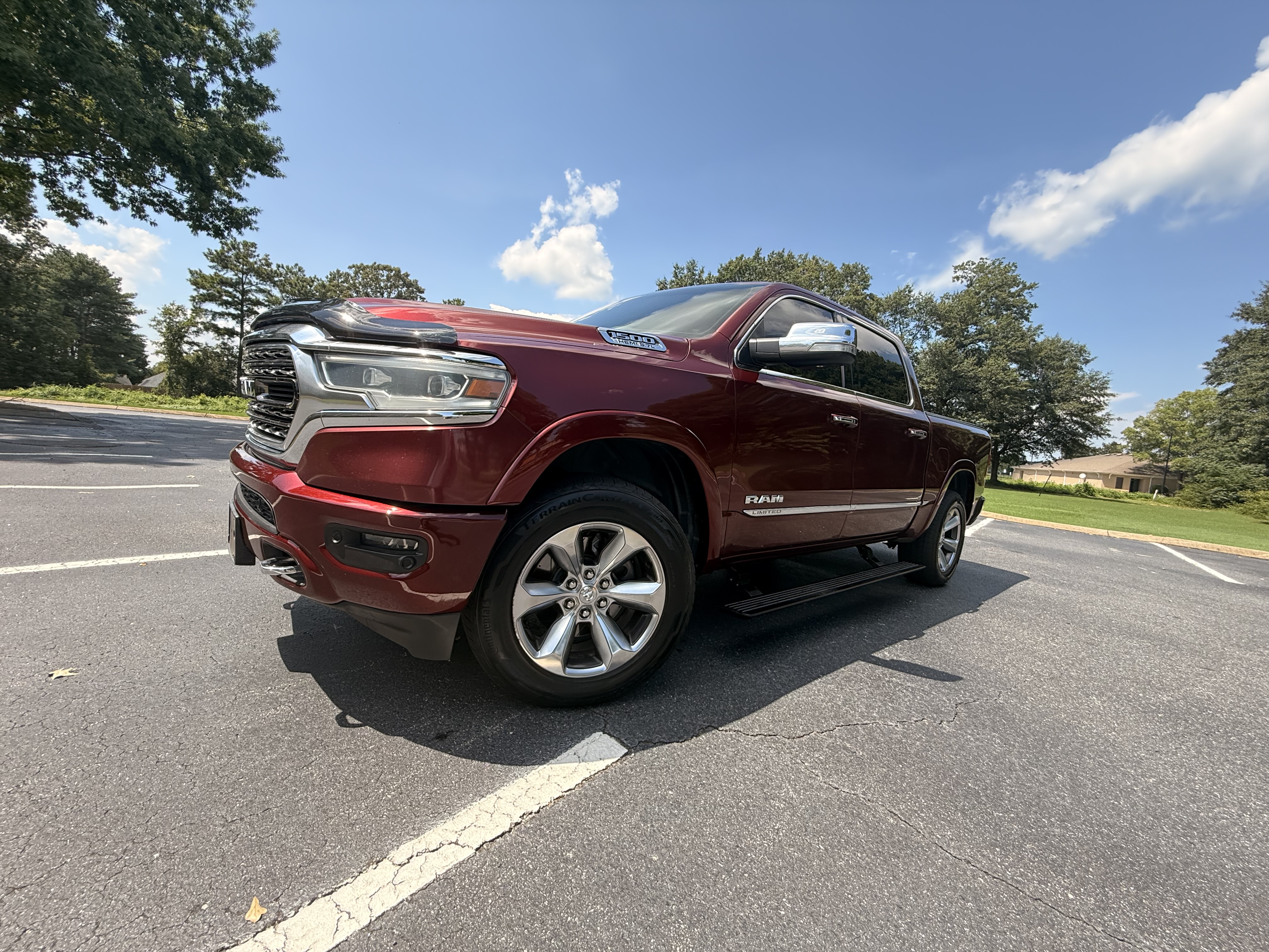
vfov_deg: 85.7
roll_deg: -4.6
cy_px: 476
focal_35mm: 14
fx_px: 513
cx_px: 634
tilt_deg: -3.2
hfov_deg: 102.1
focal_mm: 2.22
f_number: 2.2
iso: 64
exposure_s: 1/549
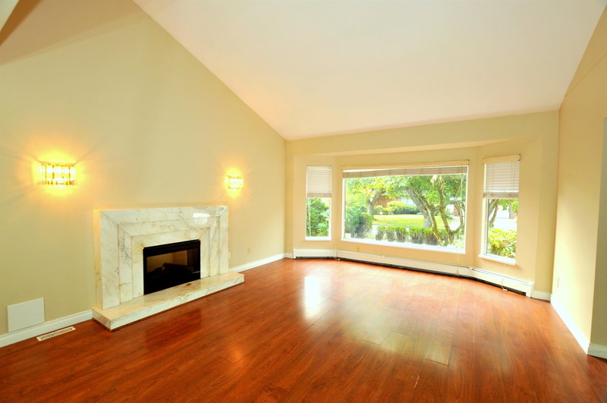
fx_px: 253
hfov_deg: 100.5
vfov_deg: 77.2
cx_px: 304
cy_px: 202
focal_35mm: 15
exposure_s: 1/60
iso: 500
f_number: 6.3
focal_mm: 10
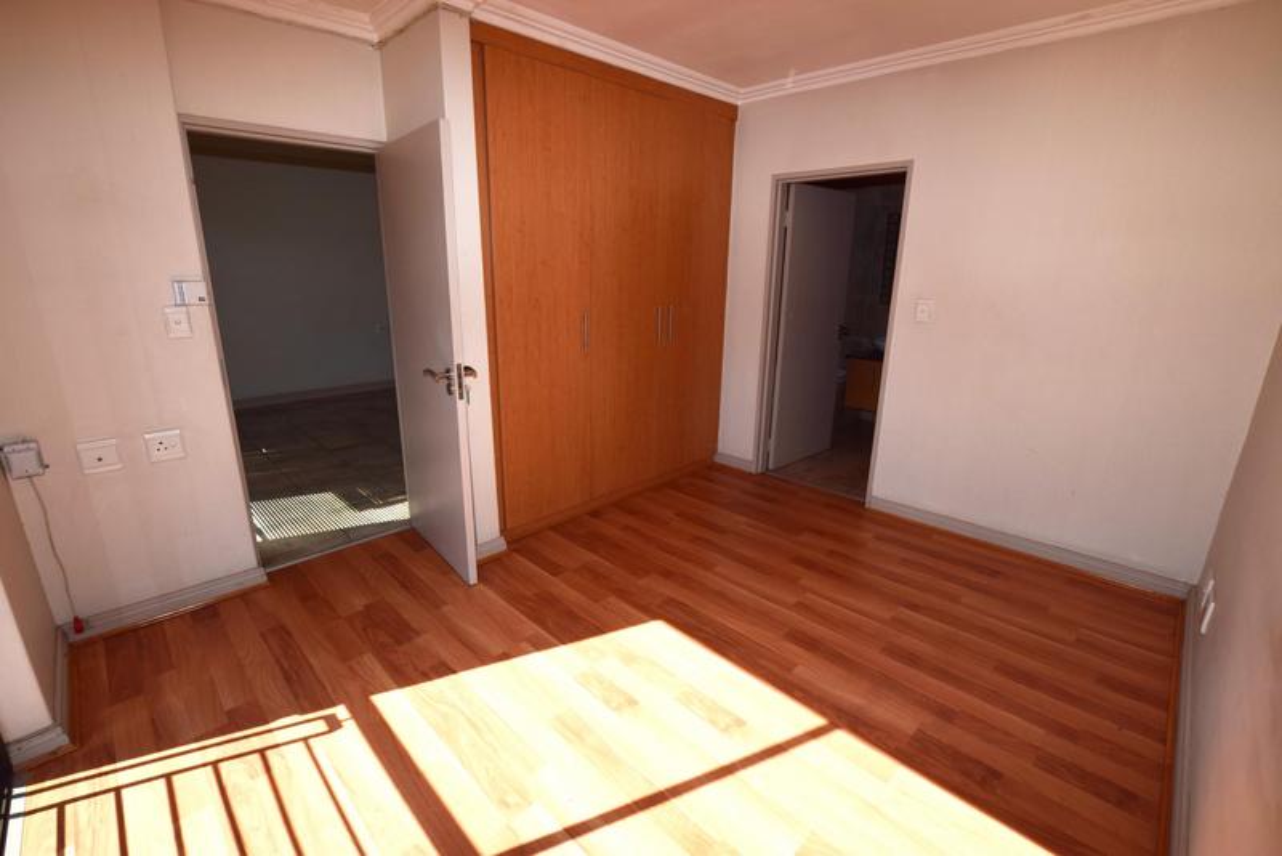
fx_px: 534
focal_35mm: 15
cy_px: 428
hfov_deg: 100.4
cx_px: 641
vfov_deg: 77.4
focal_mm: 10
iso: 160
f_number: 10
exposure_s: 1/200
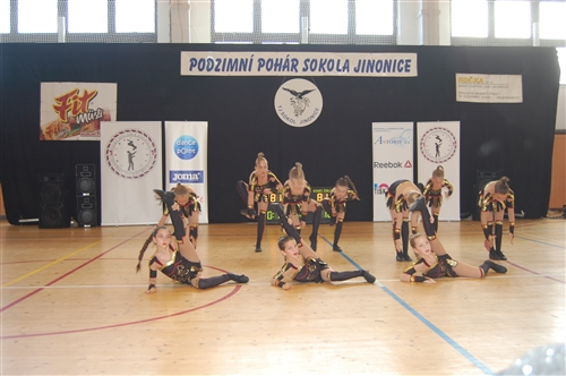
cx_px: 283
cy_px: 188
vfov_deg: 36.8
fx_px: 565
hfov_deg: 53.2
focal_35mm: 36
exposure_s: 1/60
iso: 400
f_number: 4
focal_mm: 24
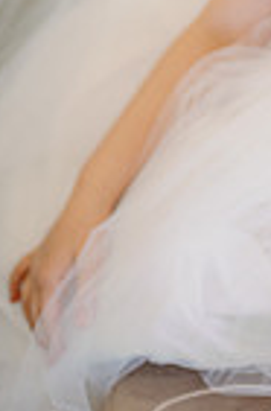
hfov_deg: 8.4
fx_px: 1820
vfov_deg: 12.6
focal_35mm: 160
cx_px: 299
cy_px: -90
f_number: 2
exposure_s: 1/320
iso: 320
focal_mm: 50
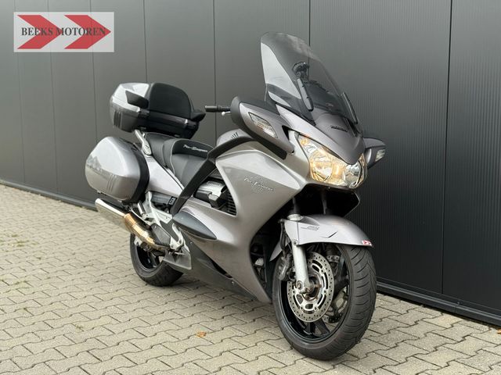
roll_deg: +0.6
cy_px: 188
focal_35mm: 48
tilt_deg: -6.8
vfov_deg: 30.3
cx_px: 250
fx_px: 695
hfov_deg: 39.7
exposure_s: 1/265
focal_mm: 6.76
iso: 64
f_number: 1.78
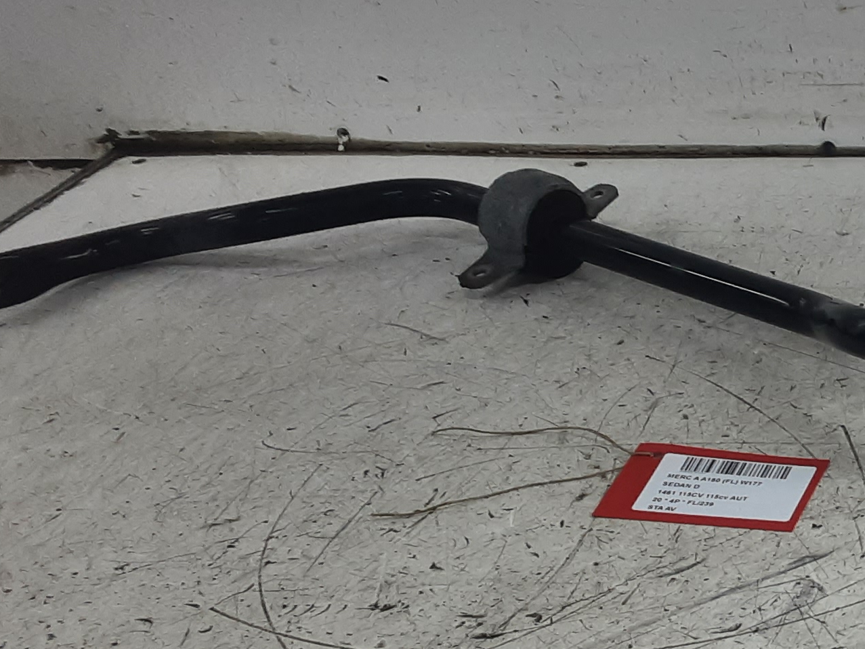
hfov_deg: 26.4
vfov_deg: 21.1
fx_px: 1724
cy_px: 488
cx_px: 901
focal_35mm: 69
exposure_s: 1/50
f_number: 1.9
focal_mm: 2.91
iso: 64
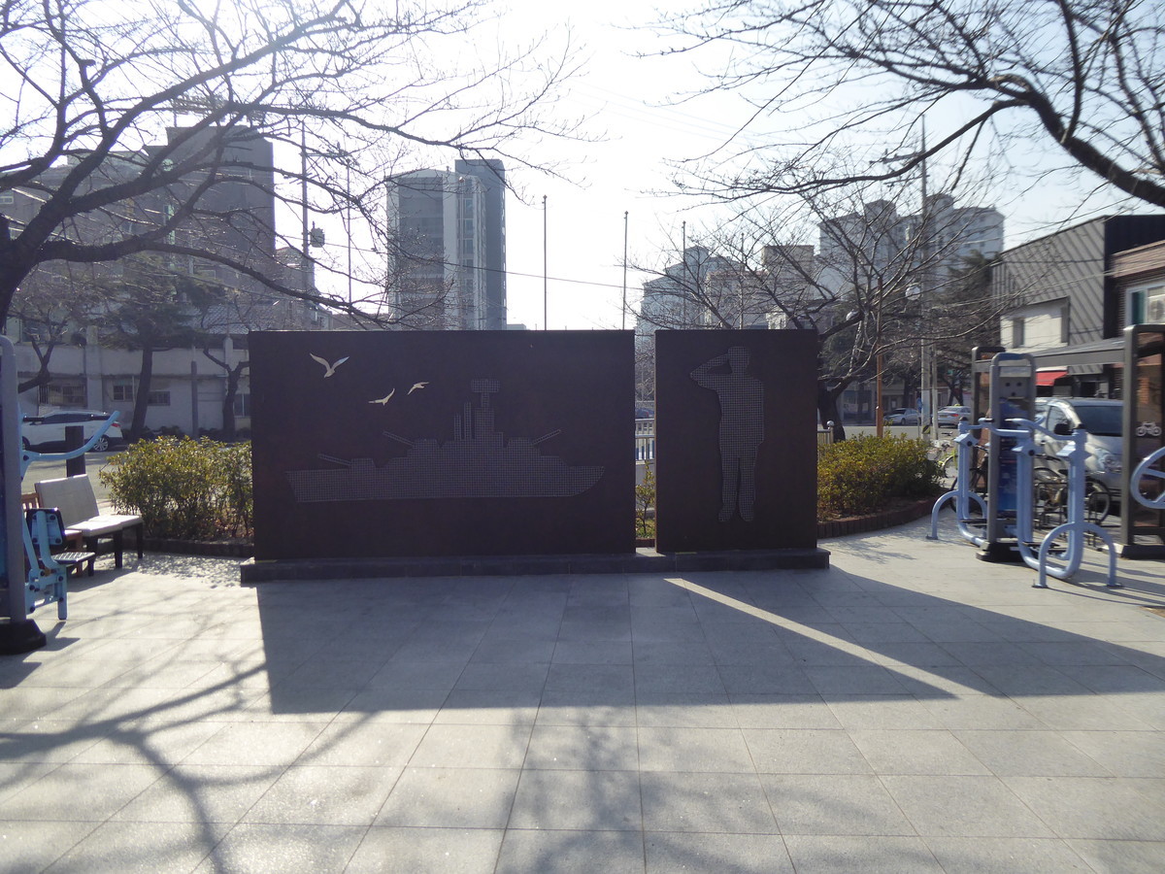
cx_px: 582
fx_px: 841
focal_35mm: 25
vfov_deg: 54.9
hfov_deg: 69.4
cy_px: 437
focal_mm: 4.3
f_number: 3.3
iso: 160
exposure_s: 1/1600
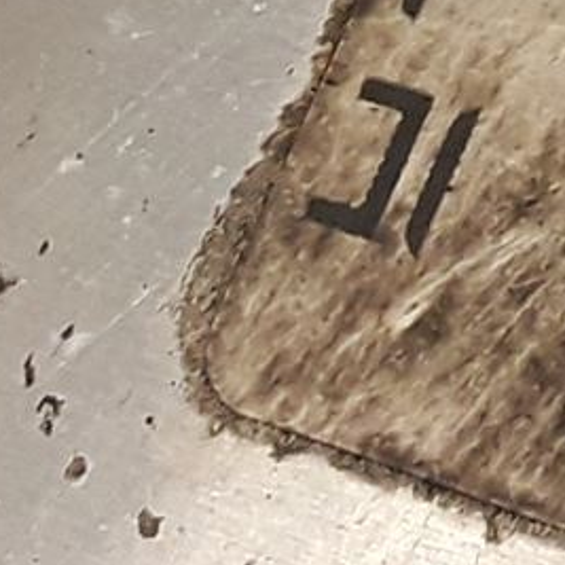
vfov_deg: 9.1
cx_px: 1158
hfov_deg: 8.7
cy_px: -127
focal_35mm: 190
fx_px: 3509
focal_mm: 2.91
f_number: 1.9
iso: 100
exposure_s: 1/50
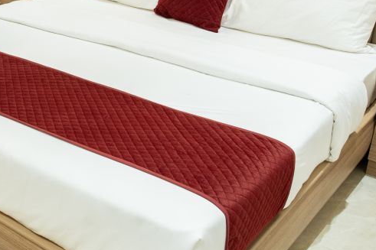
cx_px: -61
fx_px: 574
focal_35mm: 55
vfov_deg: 23.7
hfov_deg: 31.2
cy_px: 11
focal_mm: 18
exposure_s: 1/30
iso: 1250
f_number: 7.1
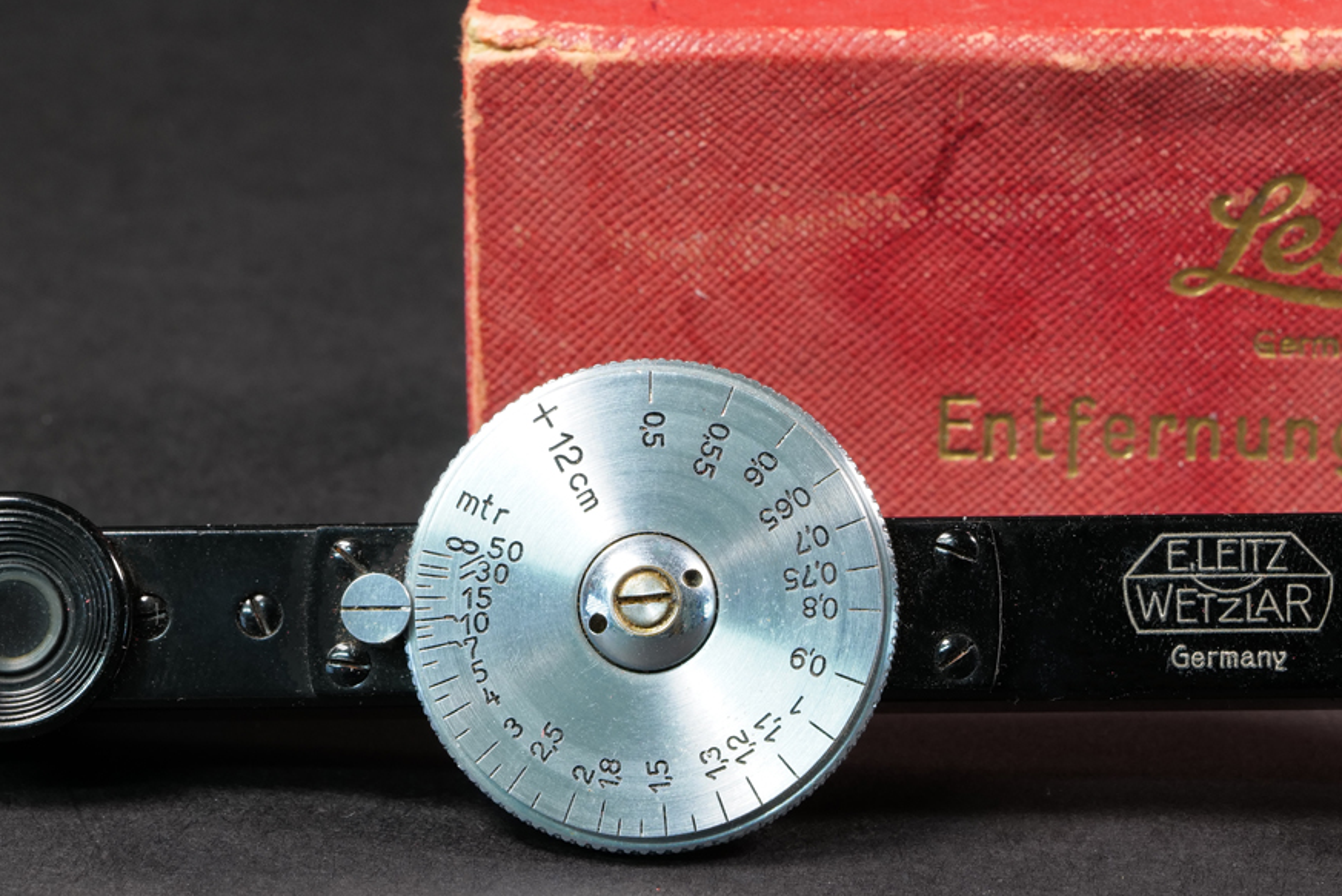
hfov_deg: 12.4
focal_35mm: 165
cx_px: 1018
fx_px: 6154
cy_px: 229
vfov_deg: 8.3
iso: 800
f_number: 18
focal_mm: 90
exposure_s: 1/1.67
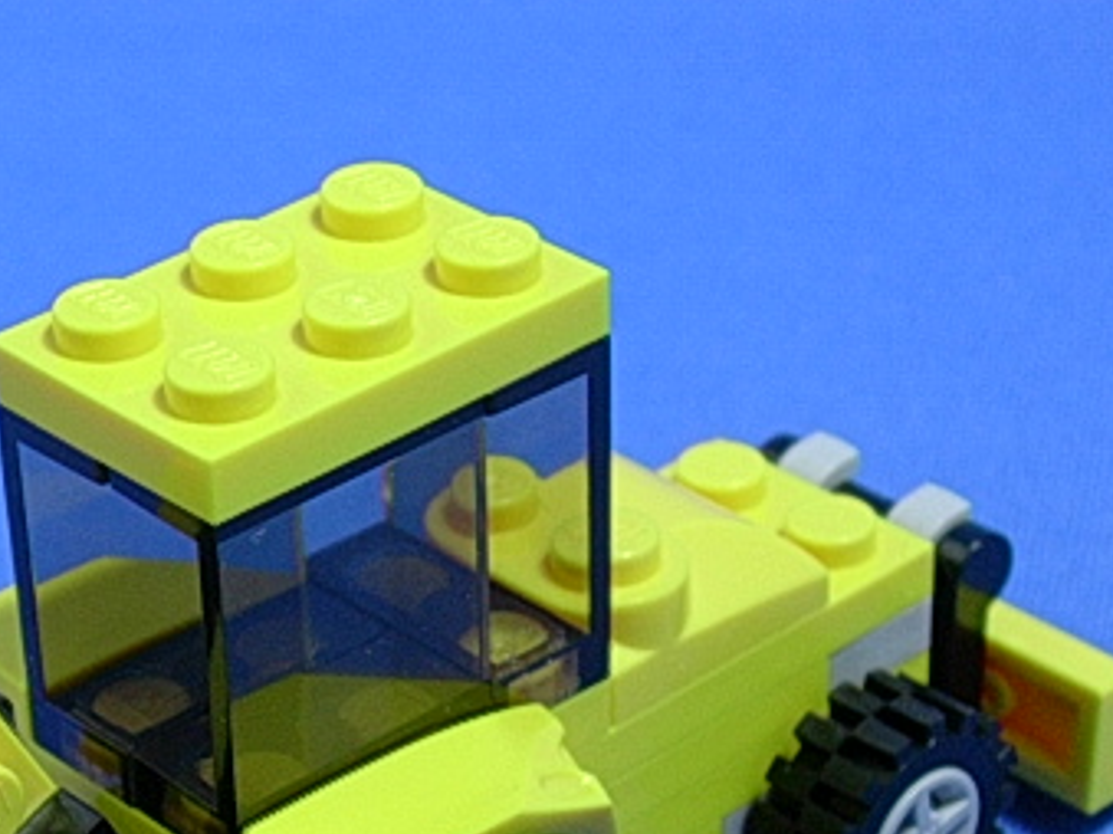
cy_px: 765
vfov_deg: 12.3
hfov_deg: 16.5
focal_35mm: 119
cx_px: 315
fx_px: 3825
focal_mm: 9.6
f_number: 3.5
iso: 70
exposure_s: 1/9.5
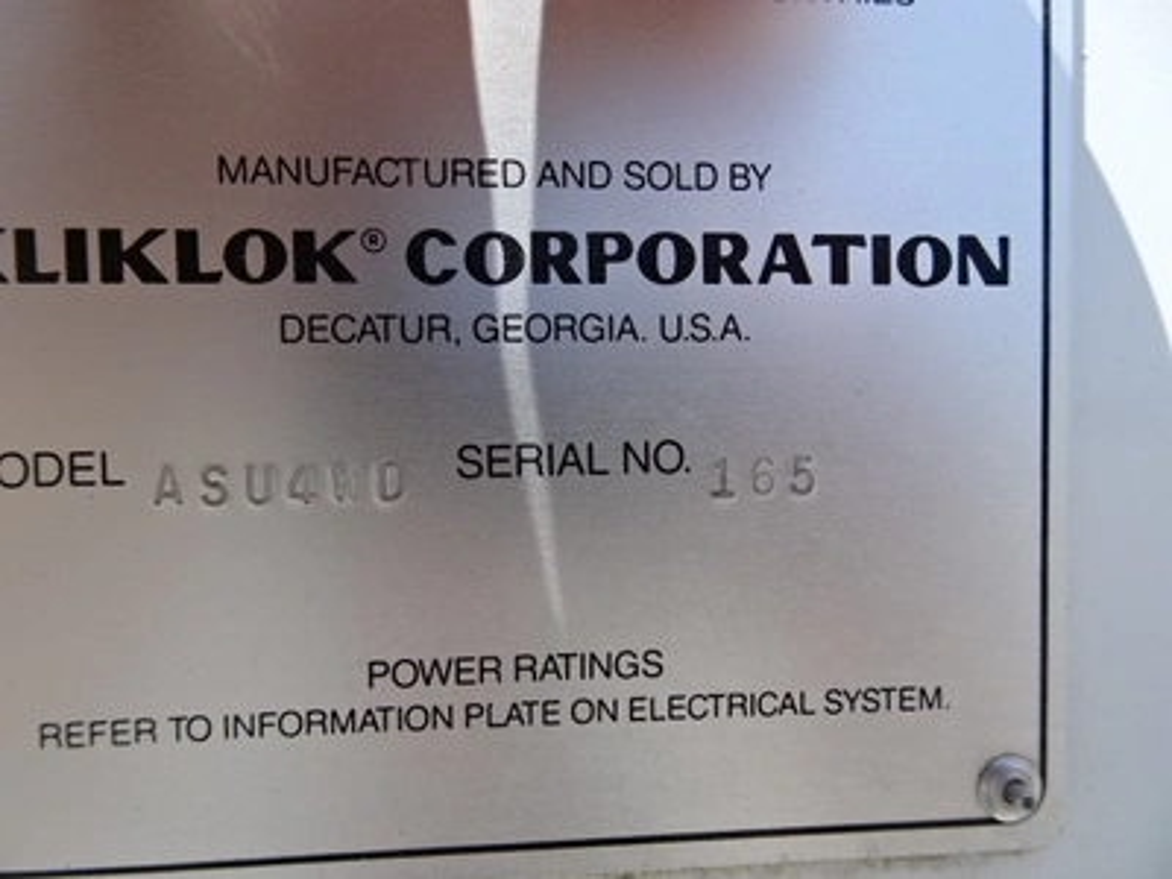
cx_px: 586
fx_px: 813
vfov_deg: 56.8
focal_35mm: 24
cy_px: 440
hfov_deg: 71.6
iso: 80
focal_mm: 4.1
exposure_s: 1/500
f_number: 3.5
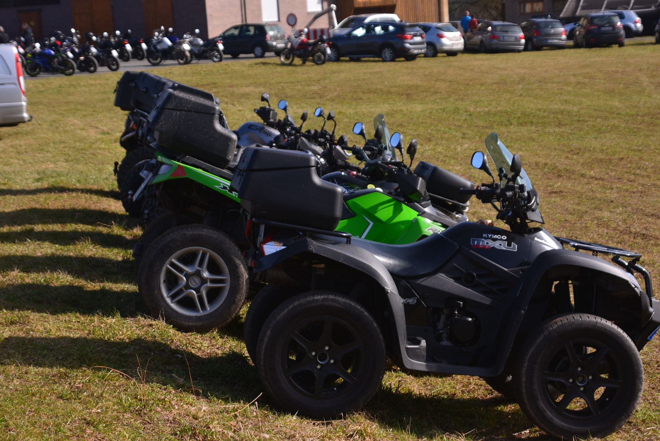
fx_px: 1669
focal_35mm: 91
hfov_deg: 22.4
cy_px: 219
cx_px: 331
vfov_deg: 15.0
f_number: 5.6
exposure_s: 1/640
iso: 200
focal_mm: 60
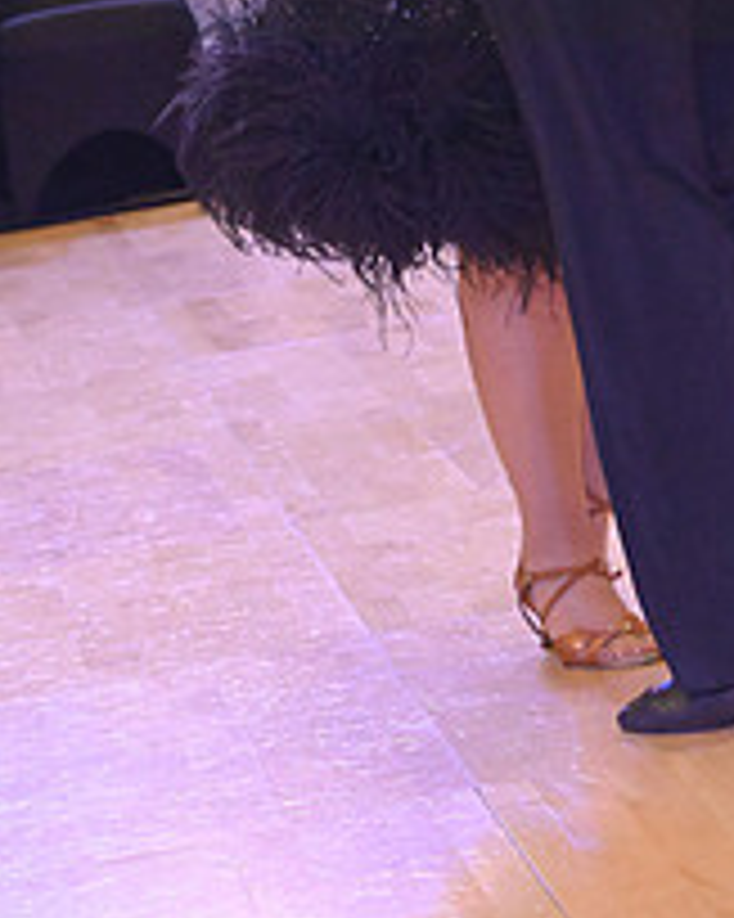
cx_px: 399
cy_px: -108
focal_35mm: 208
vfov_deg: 9.2
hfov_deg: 7.4
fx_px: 5652
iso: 6400
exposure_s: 1/200
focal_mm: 78
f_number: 9
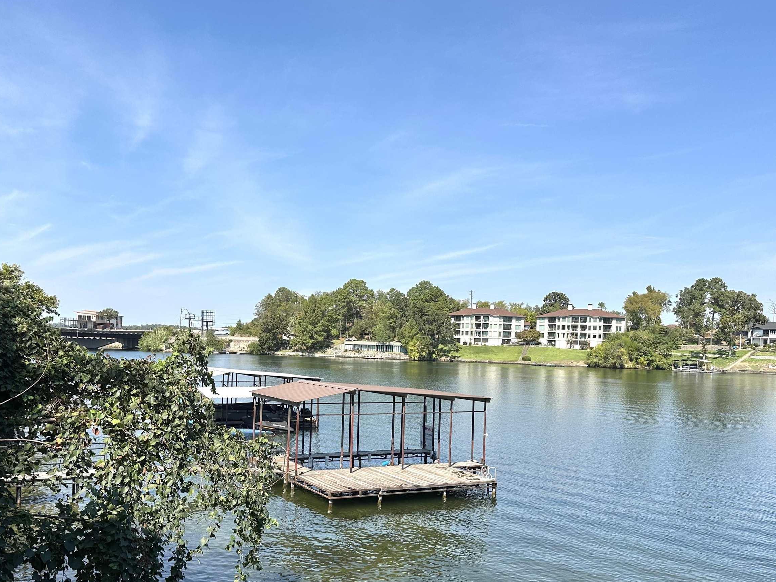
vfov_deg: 43.9
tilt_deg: -0.4
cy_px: 352
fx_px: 717
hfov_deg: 56.7
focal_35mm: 32
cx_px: 347
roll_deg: -2.4
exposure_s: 1/4545
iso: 80
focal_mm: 6.86
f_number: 1.78
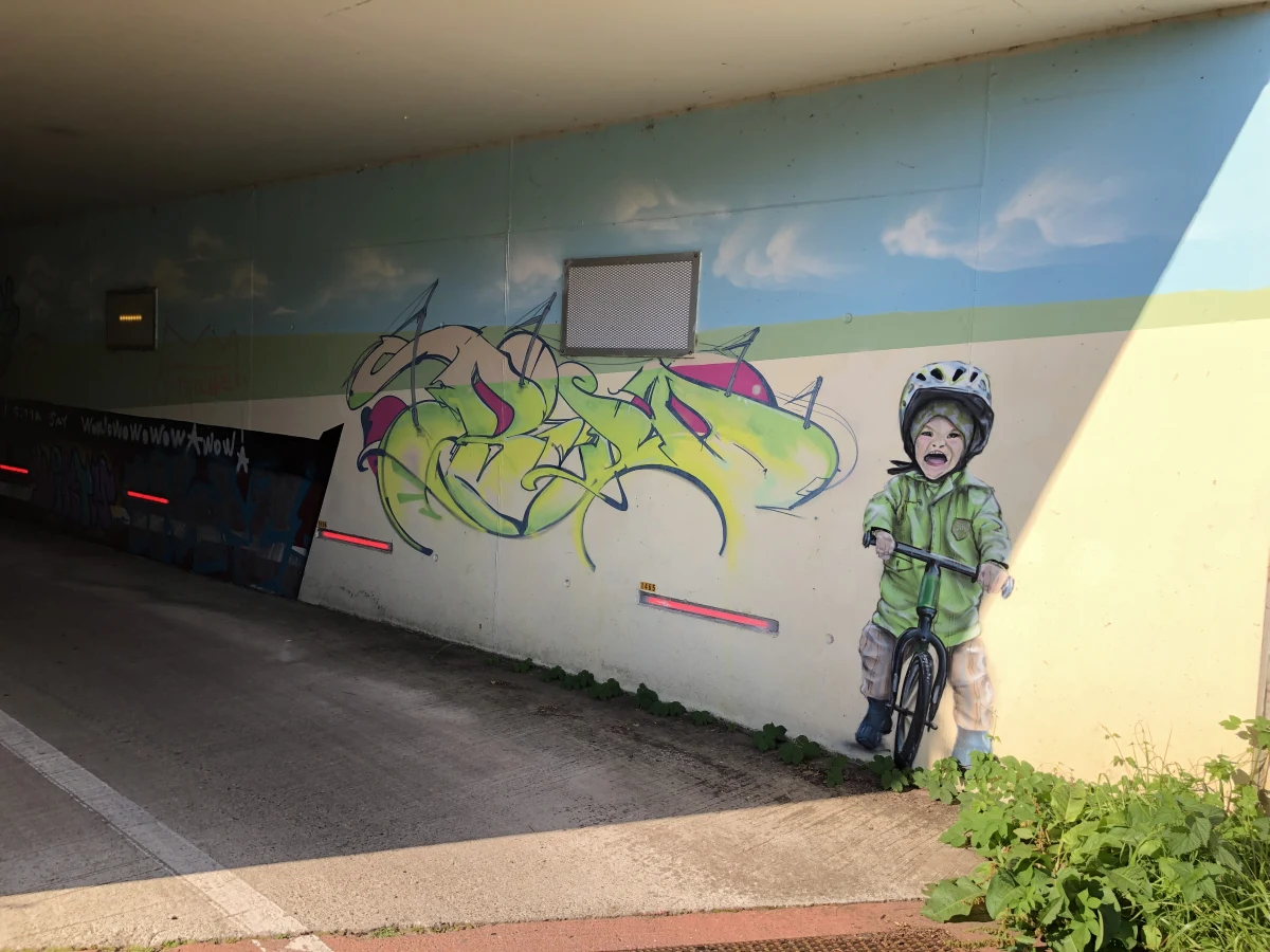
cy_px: 476
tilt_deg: -3.5
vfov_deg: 49.7
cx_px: 635
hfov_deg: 63.4
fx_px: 1027
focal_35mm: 28
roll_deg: -1.3
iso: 20
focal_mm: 4
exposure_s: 1/444
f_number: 1.8
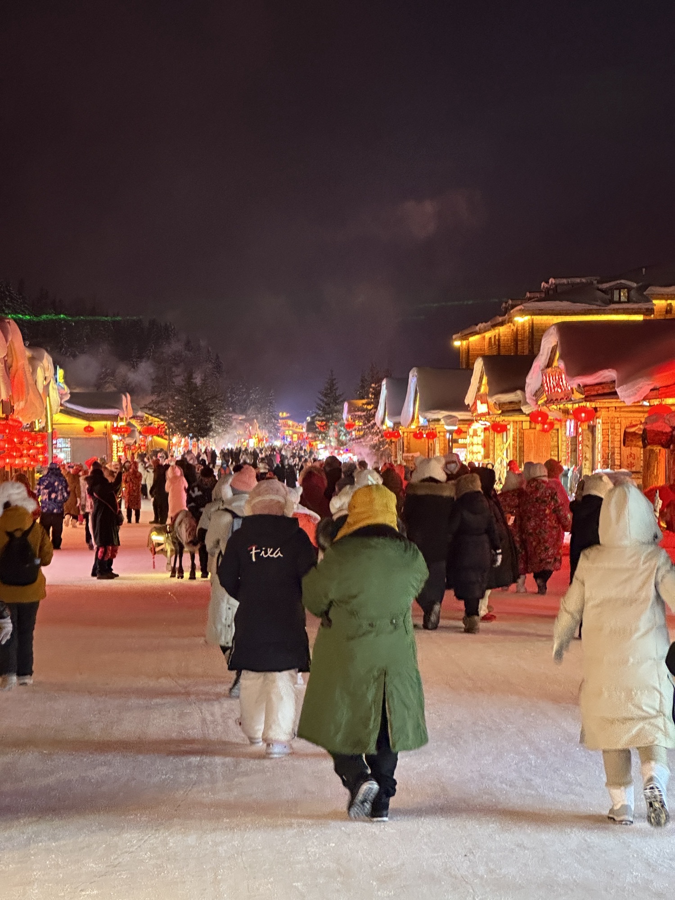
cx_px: 338
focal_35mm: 77
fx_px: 2002
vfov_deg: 25.3
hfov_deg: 19.1
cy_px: 450
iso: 640
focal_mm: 9
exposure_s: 1/34
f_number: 2.8
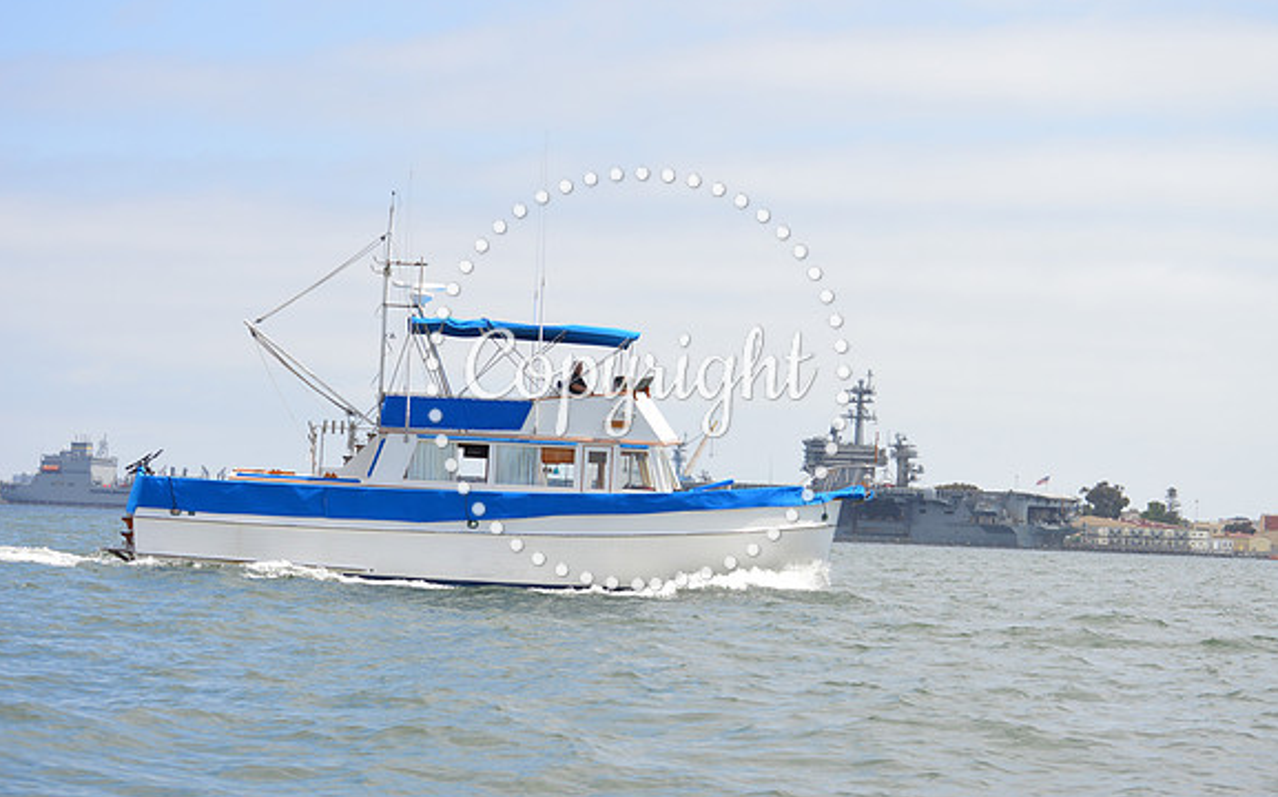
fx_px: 2942
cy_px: 376
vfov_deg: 15.4
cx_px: 638
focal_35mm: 85
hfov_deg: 24.5
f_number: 9
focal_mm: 55
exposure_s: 1/320
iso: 100
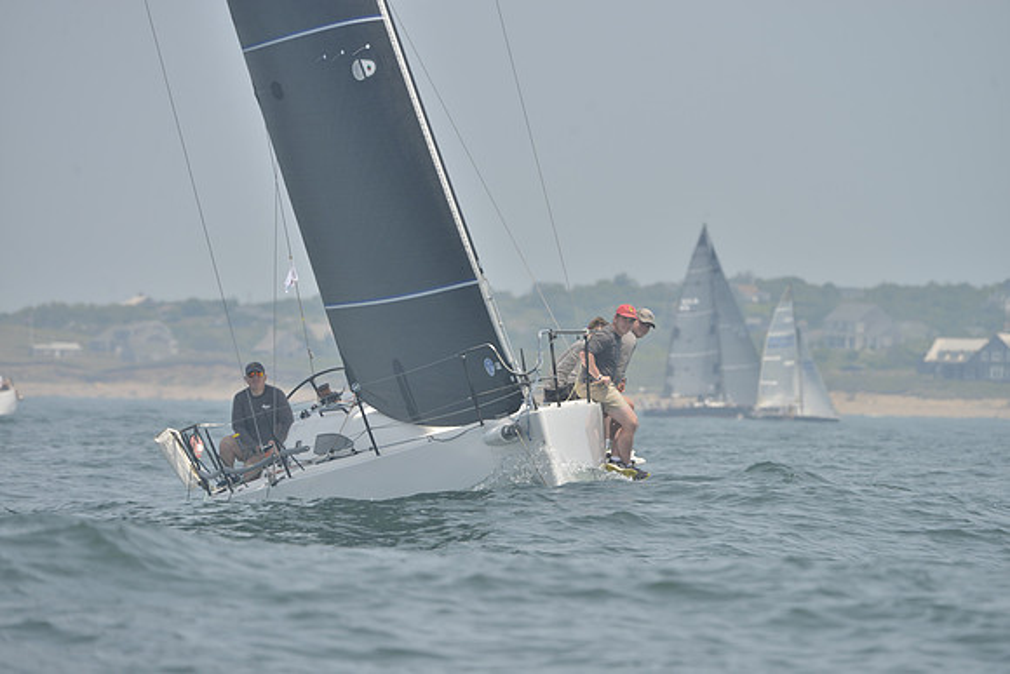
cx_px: 505
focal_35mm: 240
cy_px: 337
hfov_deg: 8.6
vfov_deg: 5.7
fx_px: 6735
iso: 280
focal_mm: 240
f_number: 8
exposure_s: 1/1000
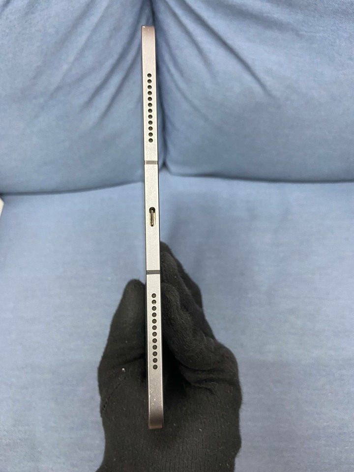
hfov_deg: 53.1
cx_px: 177
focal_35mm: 26
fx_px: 355
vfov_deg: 67.3
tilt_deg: -59.9
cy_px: 236
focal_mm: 4.25
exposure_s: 1/60
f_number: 1.8
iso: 200
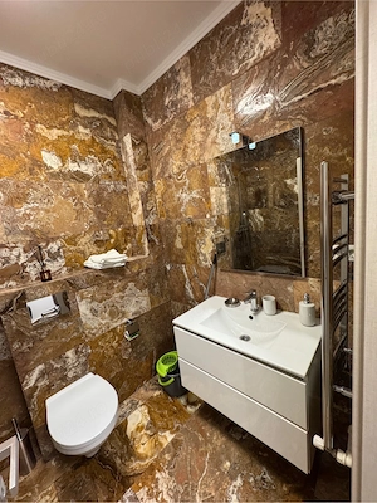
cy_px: 252
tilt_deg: -8.7
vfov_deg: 102.1
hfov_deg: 85.7
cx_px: 188
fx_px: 203
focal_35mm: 14
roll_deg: +7.5
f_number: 2.2
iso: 320
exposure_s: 1/50
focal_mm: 2.22
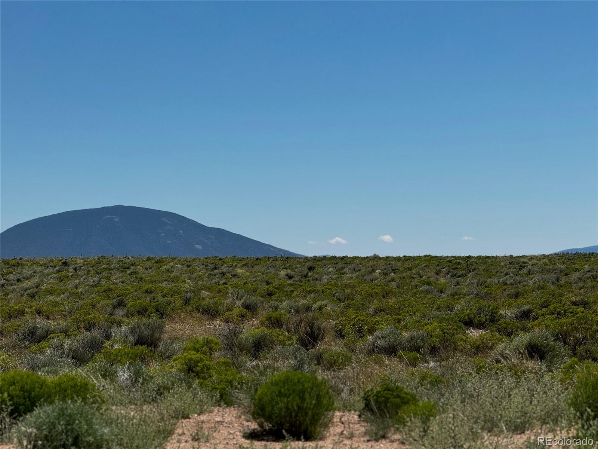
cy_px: 224
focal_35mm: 120
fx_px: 2073
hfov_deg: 16.4
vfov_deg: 12.3
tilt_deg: +0.8
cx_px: 299
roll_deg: +0.2
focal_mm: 15.66
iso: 50
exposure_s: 1/2525
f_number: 2.8
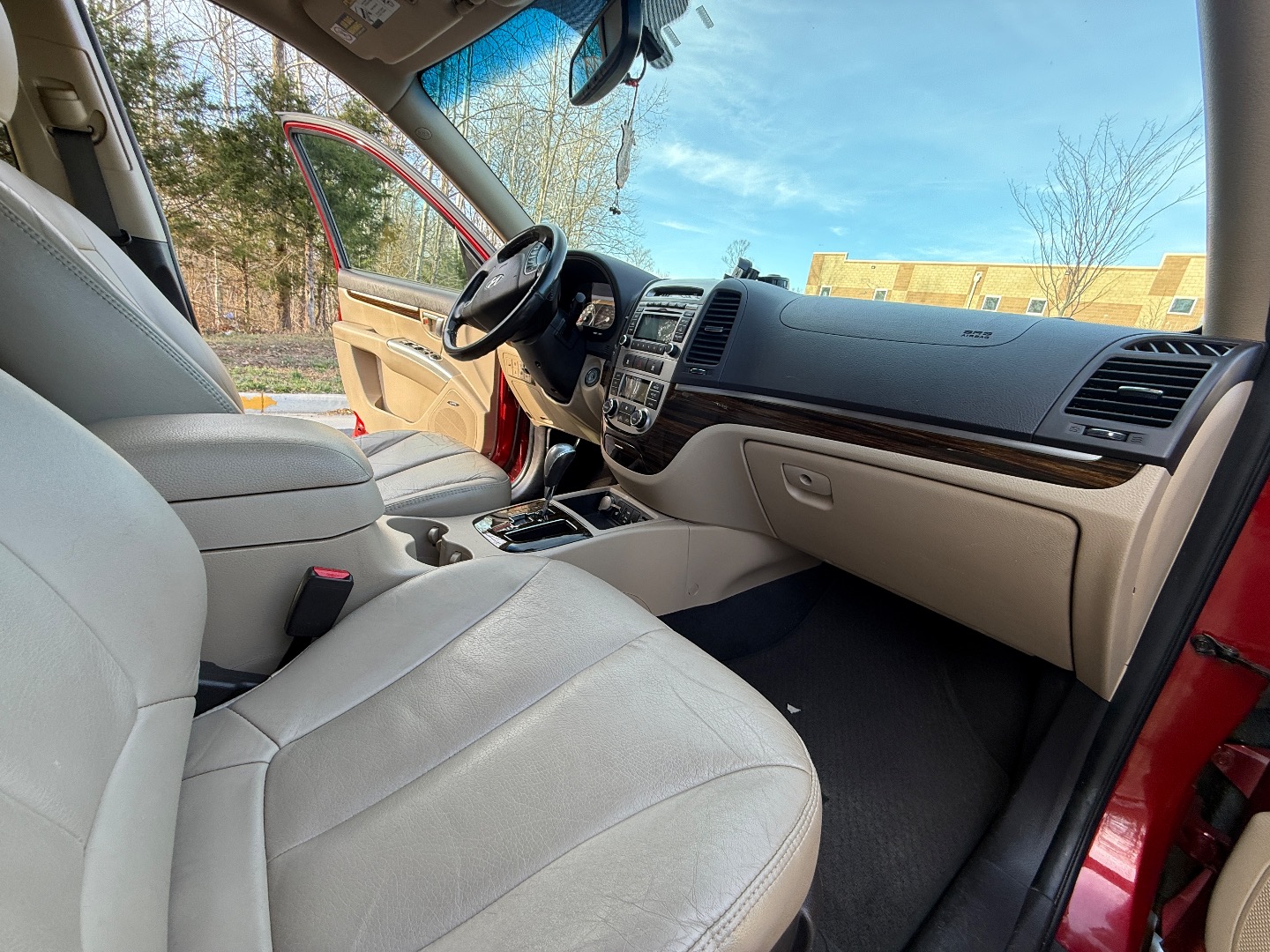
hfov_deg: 102.1
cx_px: 635
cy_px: 476
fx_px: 514
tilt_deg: -16.5
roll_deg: -8.8
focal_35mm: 14
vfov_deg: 85.7
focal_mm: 2.22
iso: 64
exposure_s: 1/102
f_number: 2.2
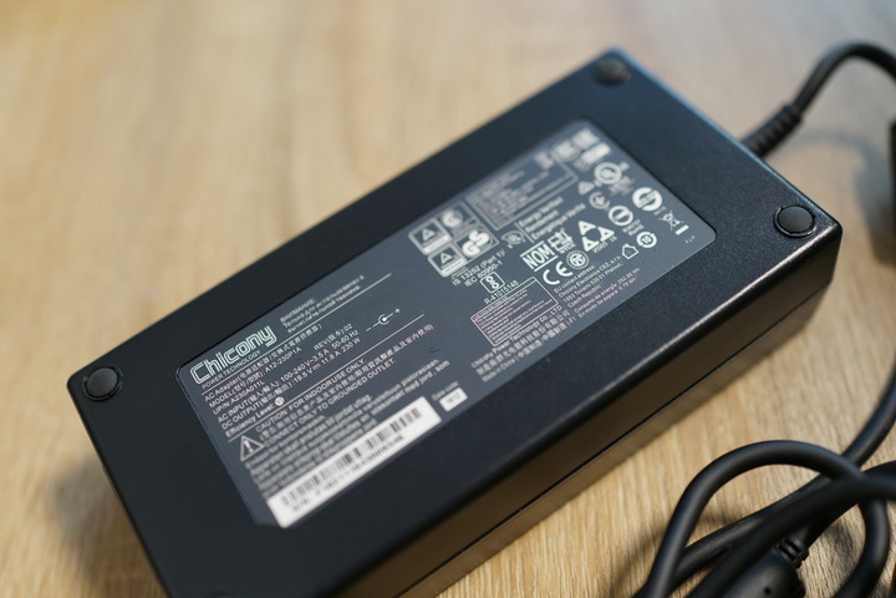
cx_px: 448
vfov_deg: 37.9
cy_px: 299
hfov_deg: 54.4
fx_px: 871
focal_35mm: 35
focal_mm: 35
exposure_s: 1/100
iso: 500
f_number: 2
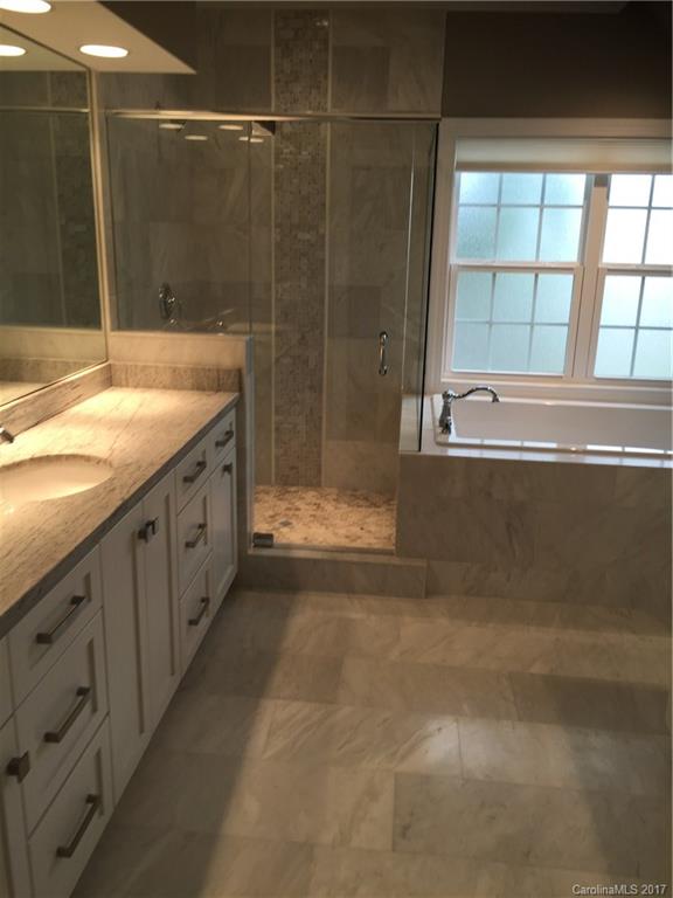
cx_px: 336
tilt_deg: -15.5
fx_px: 752
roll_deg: -0.3
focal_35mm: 29
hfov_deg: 48.2
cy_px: 449
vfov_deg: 61.7
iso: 32
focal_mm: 4.15
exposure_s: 1/60
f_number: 2.2
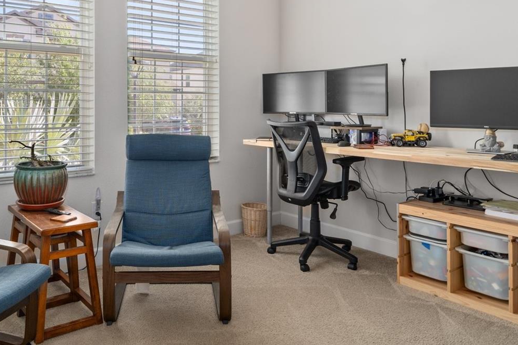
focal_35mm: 29
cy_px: 98
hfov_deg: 62.3
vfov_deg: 43.9
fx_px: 417
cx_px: 178
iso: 320
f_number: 8
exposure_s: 1/6
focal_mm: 18
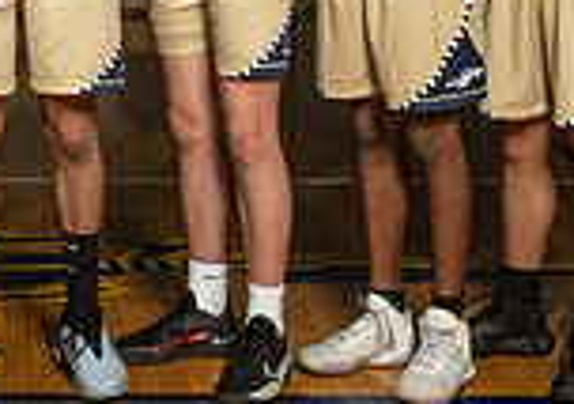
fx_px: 1882
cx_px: 2
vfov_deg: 12.0
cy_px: -99
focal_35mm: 116
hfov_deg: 17.0
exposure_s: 1/125
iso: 125
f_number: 7.1
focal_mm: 29
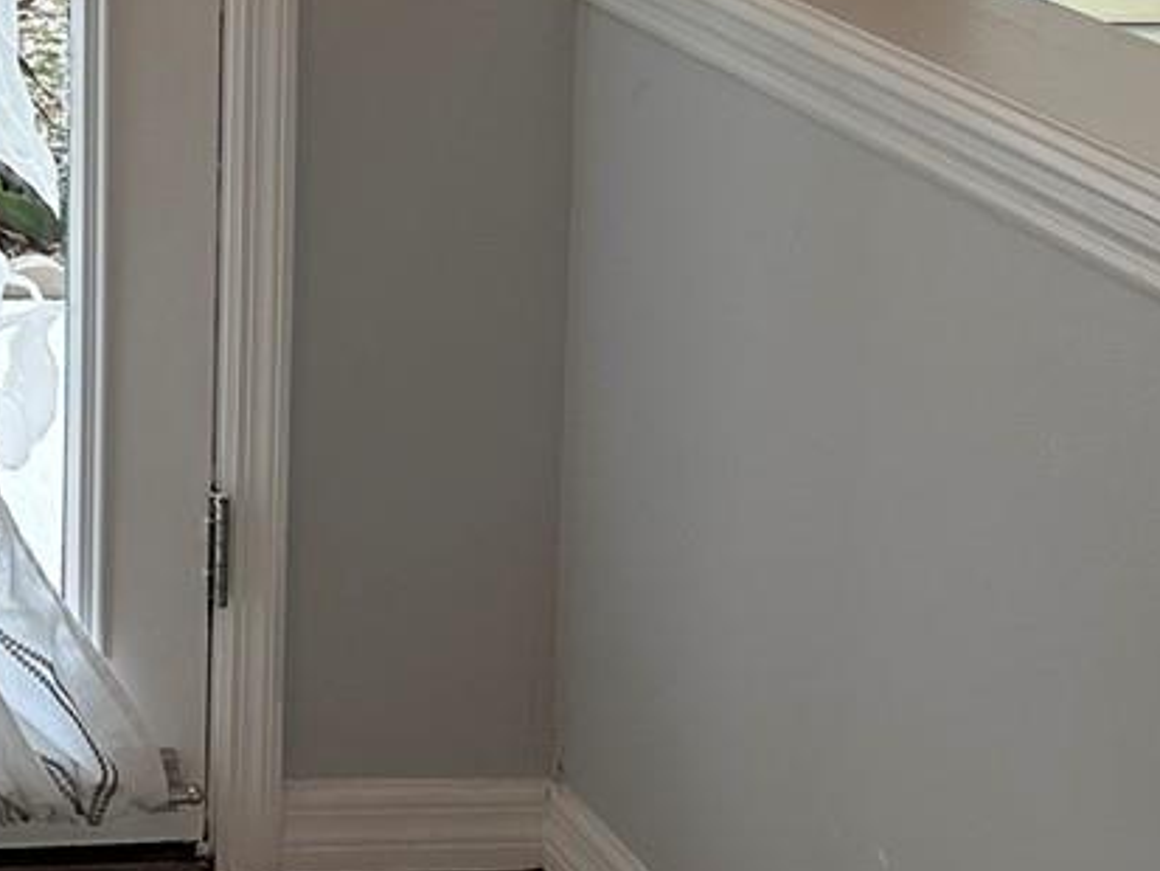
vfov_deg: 14.5
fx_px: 3117
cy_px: -534
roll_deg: -0.8
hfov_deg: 17.9
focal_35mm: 93
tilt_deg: -5.2
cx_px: -761
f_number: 1.78
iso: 64
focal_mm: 6.86
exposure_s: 1/200
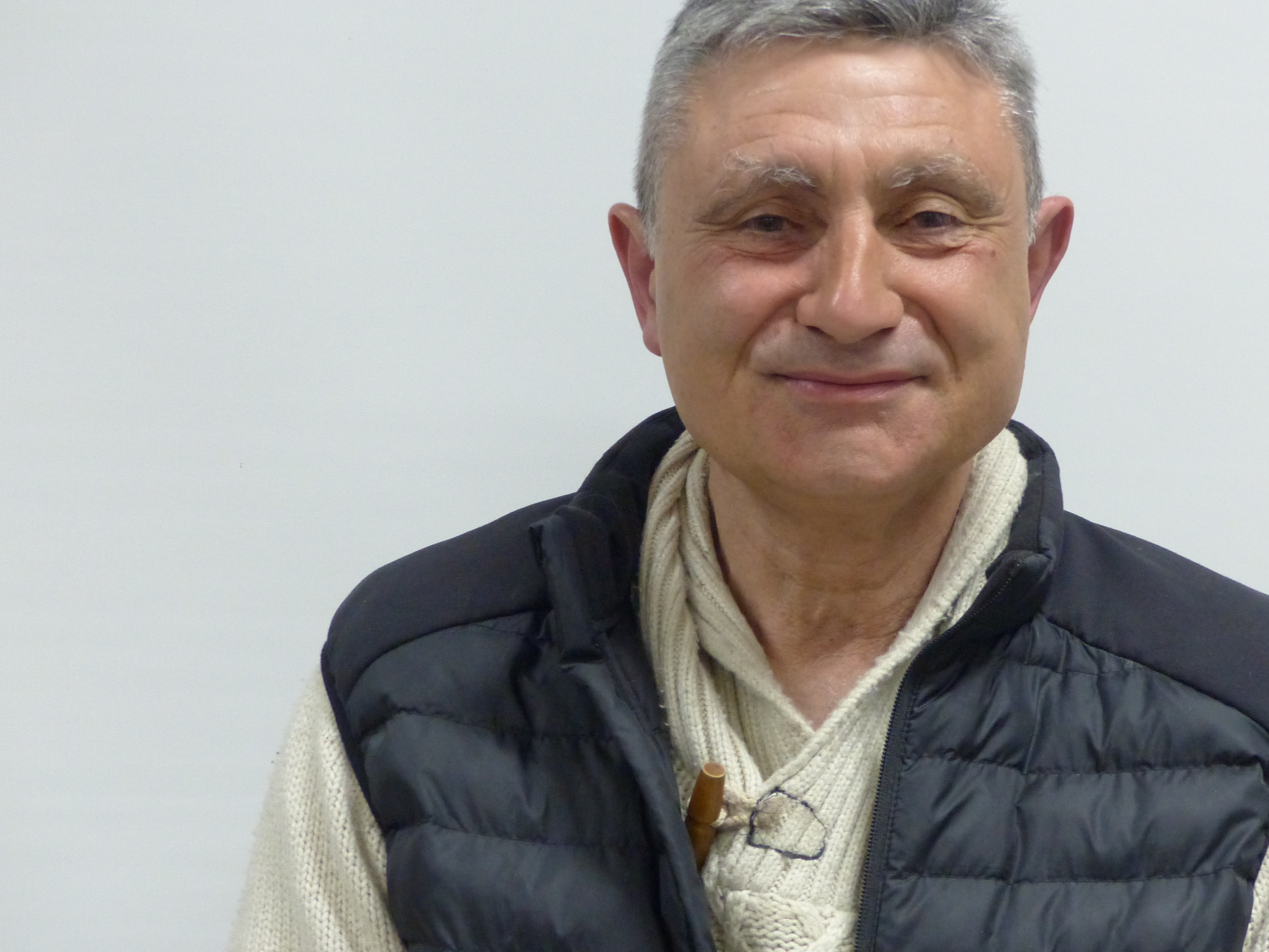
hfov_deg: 20.8
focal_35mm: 94
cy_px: 432
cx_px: 766
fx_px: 3446
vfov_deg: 15.7
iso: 400
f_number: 2.8
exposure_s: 1/50
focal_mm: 13.5
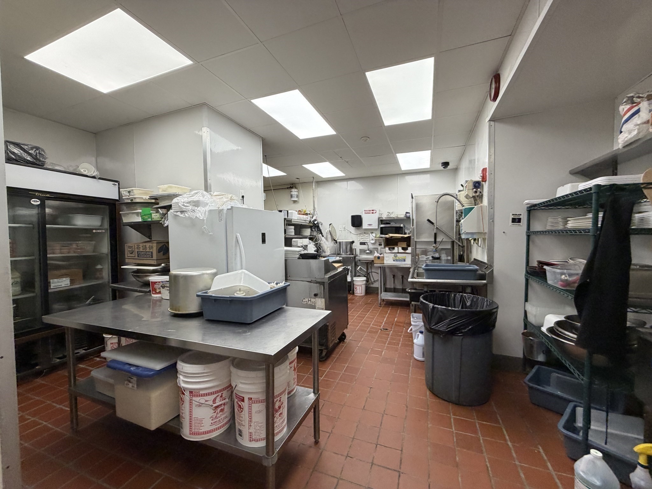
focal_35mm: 14
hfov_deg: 102.1
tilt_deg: -1.7
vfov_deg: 85.7
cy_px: 244
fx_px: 264
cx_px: 326
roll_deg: -0.4
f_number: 2.2
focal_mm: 2.22
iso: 200
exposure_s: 1/120
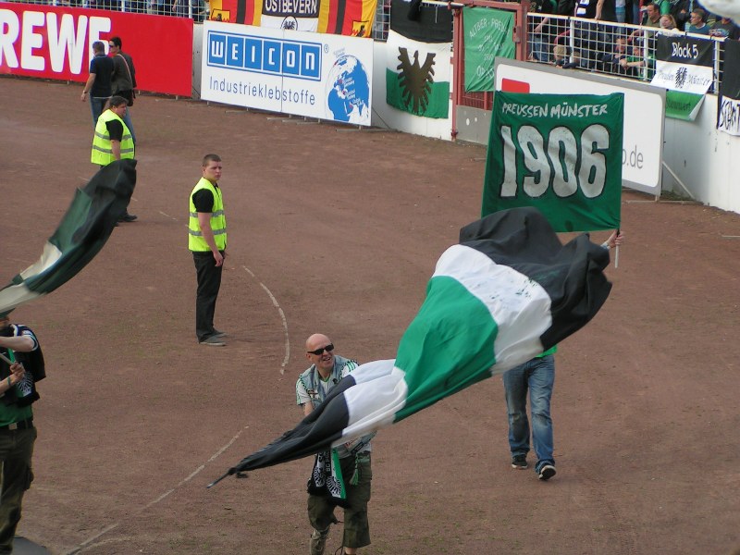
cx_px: 370
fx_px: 2800
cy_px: 278
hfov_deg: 15.1
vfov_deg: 11.3
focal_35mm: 131
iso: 50
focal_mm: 20
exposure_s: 1/250
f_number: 3.5
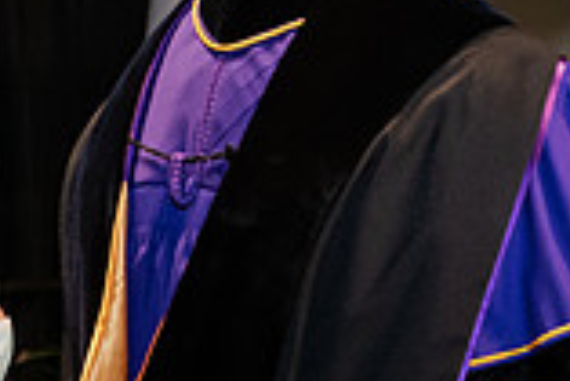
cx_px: 879
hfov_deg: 8.7
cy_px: 158
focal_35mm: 229
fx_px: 3629
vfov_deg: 6.0
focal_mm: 62
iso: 1600
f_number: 6.3
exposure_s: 1/200
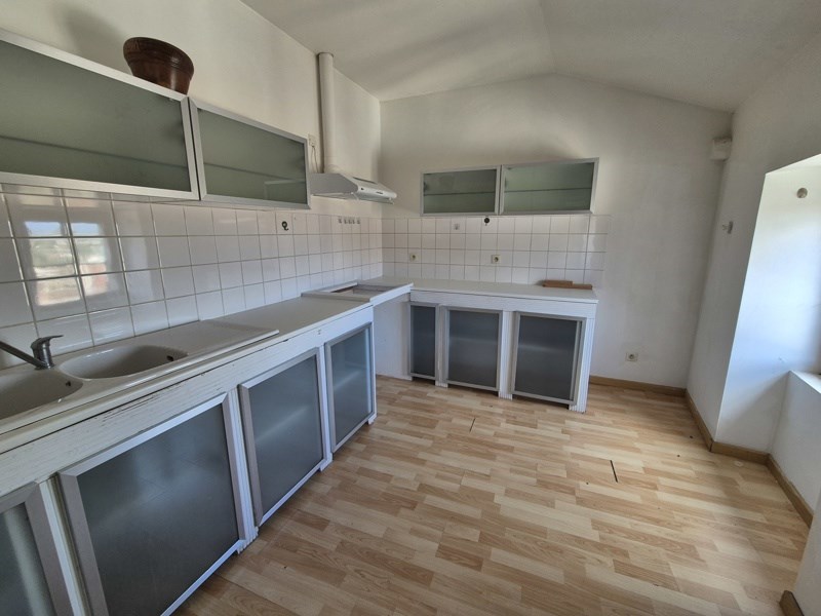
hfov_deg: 106.2
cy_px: 308
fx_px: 308
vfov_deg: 89.9
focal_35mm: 13
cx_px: 410
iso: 80
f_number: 2.2
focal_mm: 2.2
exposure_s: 1/100
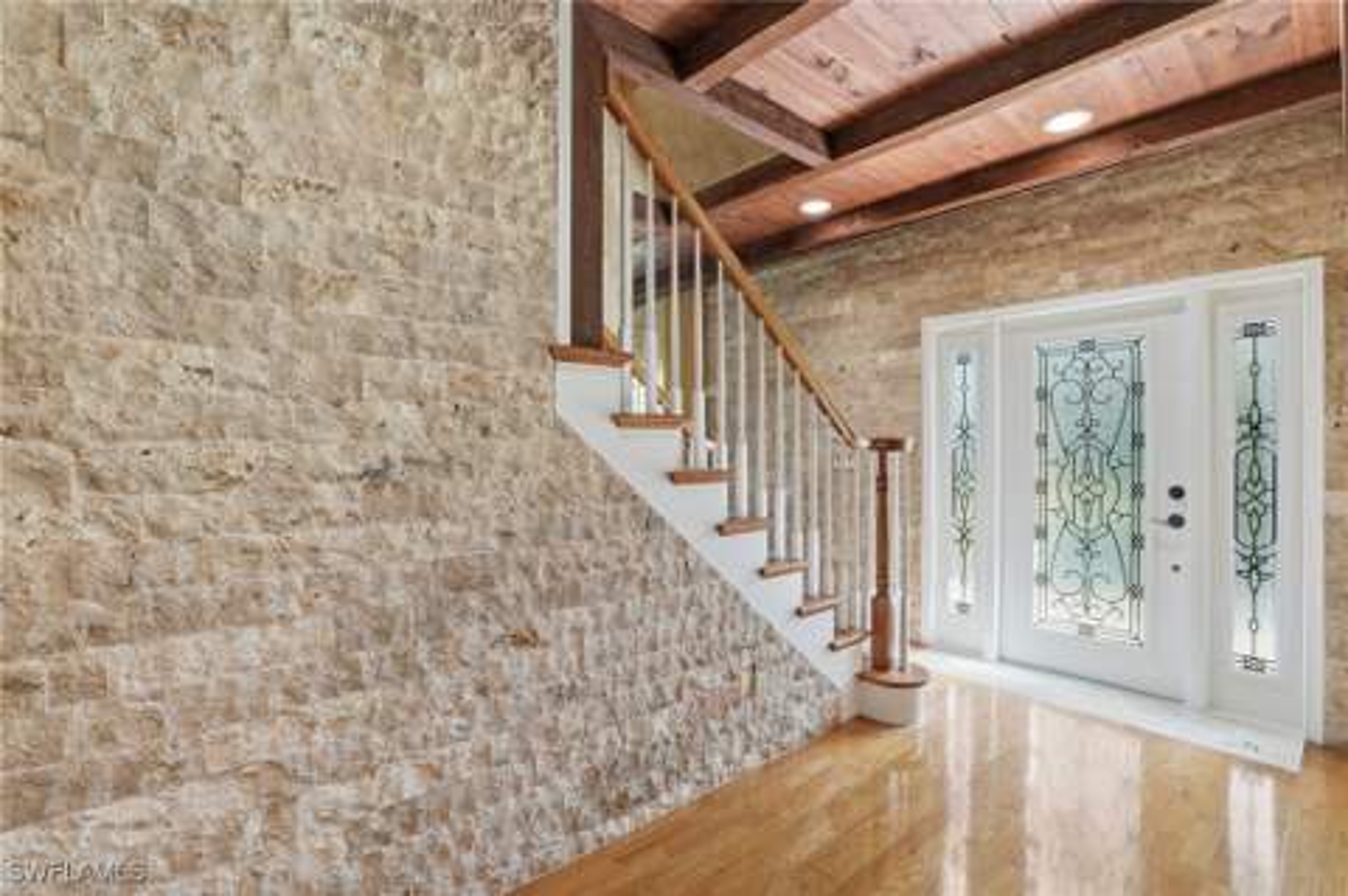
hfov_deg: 96.8
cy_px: 448
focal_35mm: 16
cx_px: 674
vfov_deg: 73.6
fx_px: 598
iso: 400
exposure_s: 1/40
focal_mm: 16
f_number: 9
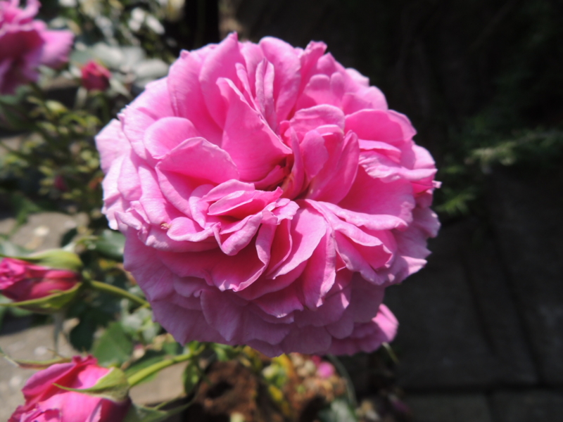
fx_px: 390
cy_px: 211
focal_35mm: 24
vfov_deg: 56.8
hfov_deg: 71.6
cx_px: 282
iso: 100
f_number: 3
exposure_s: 1/1000
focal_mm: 4.3
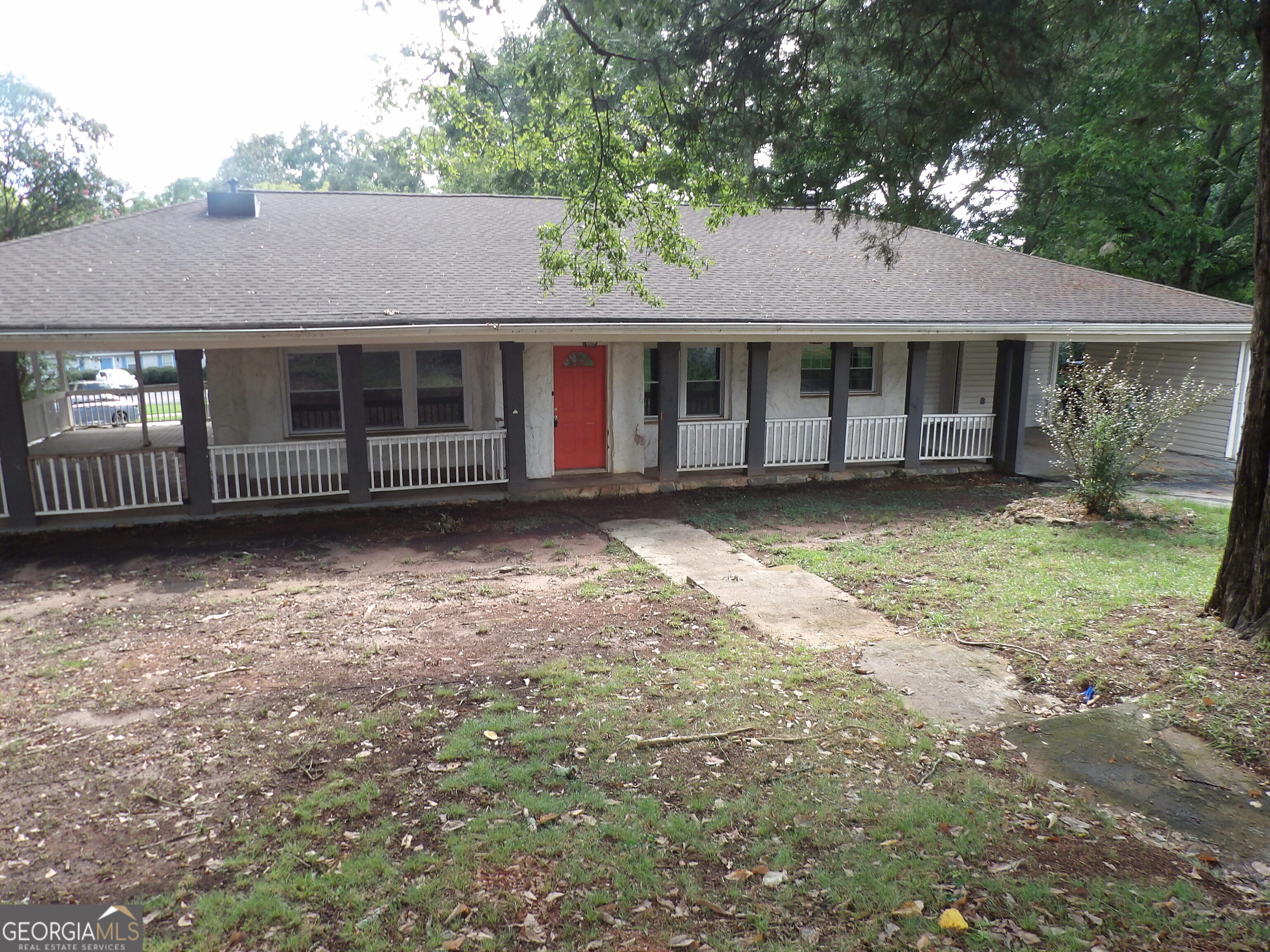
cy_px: 476
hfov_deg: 71.6
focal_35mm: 24
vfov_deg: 56.8
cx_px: 635
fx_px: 881
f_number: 3.2
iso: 100
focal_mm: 4.3
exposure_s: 1/97
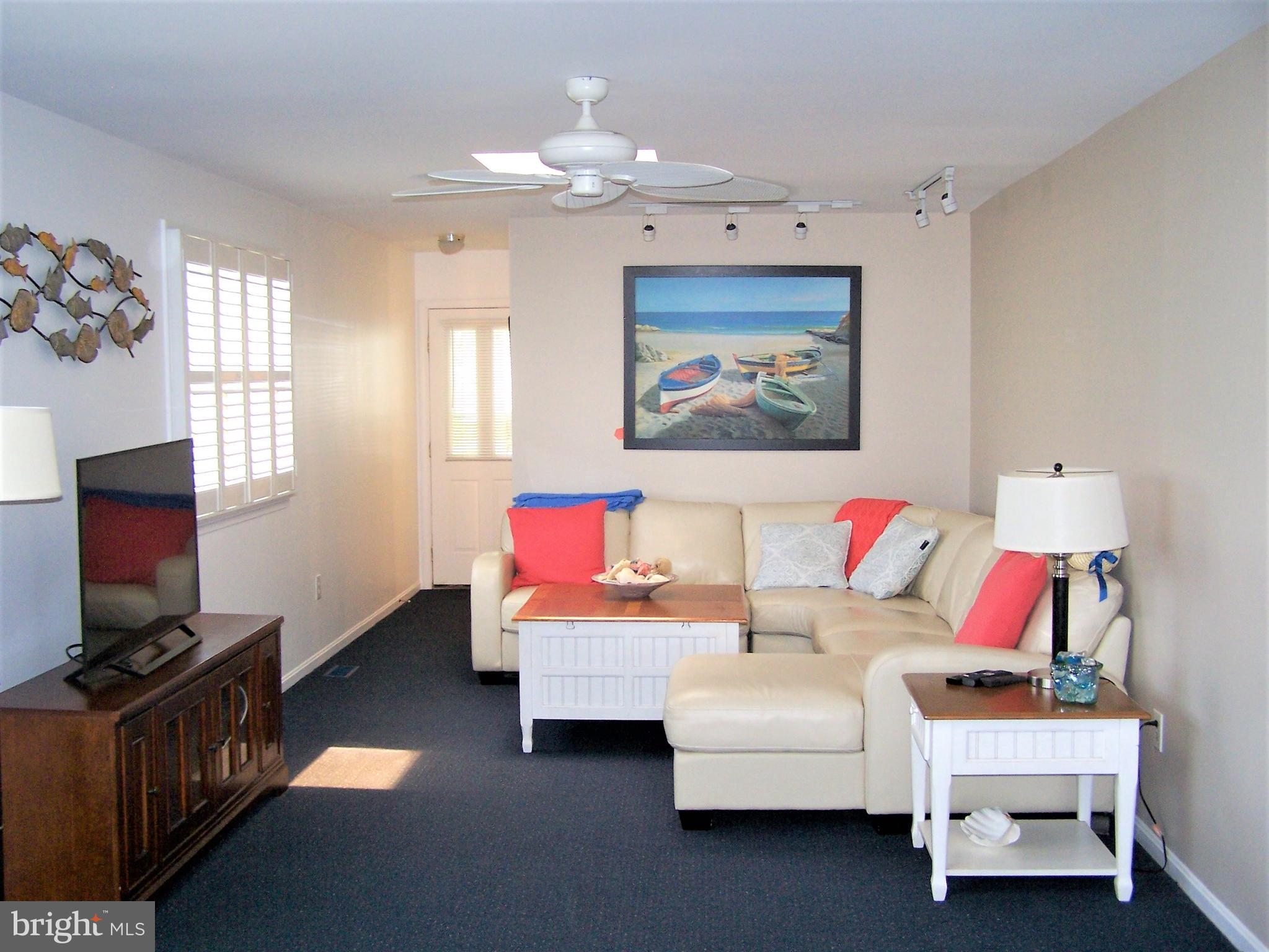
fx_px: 1393
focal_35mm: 38
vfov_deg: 37.7
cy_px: 476
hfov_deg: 49.0
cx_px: 634
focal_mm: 6.3
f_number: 2.8
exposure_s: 1/60
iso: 140
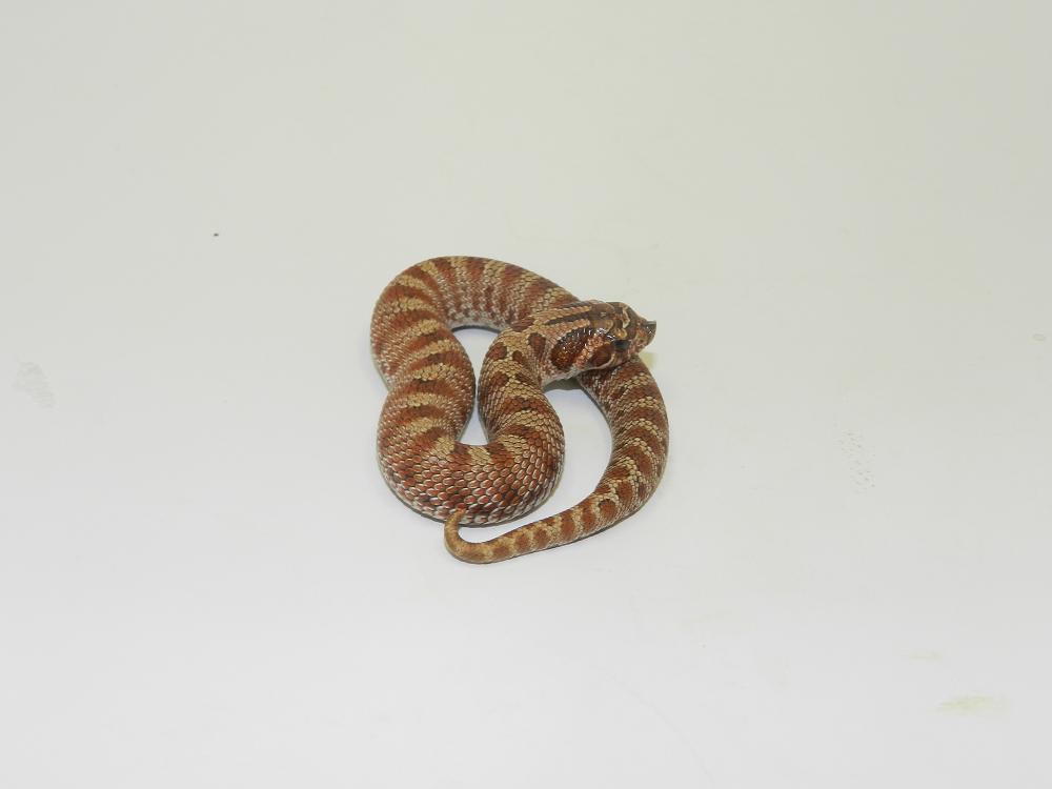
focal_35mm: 53
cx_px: 526
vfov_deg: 27.5
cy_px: 394
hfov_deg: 36.2
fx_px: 1611
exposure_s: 1/30
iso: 160
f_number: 4.4
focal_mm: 9.4
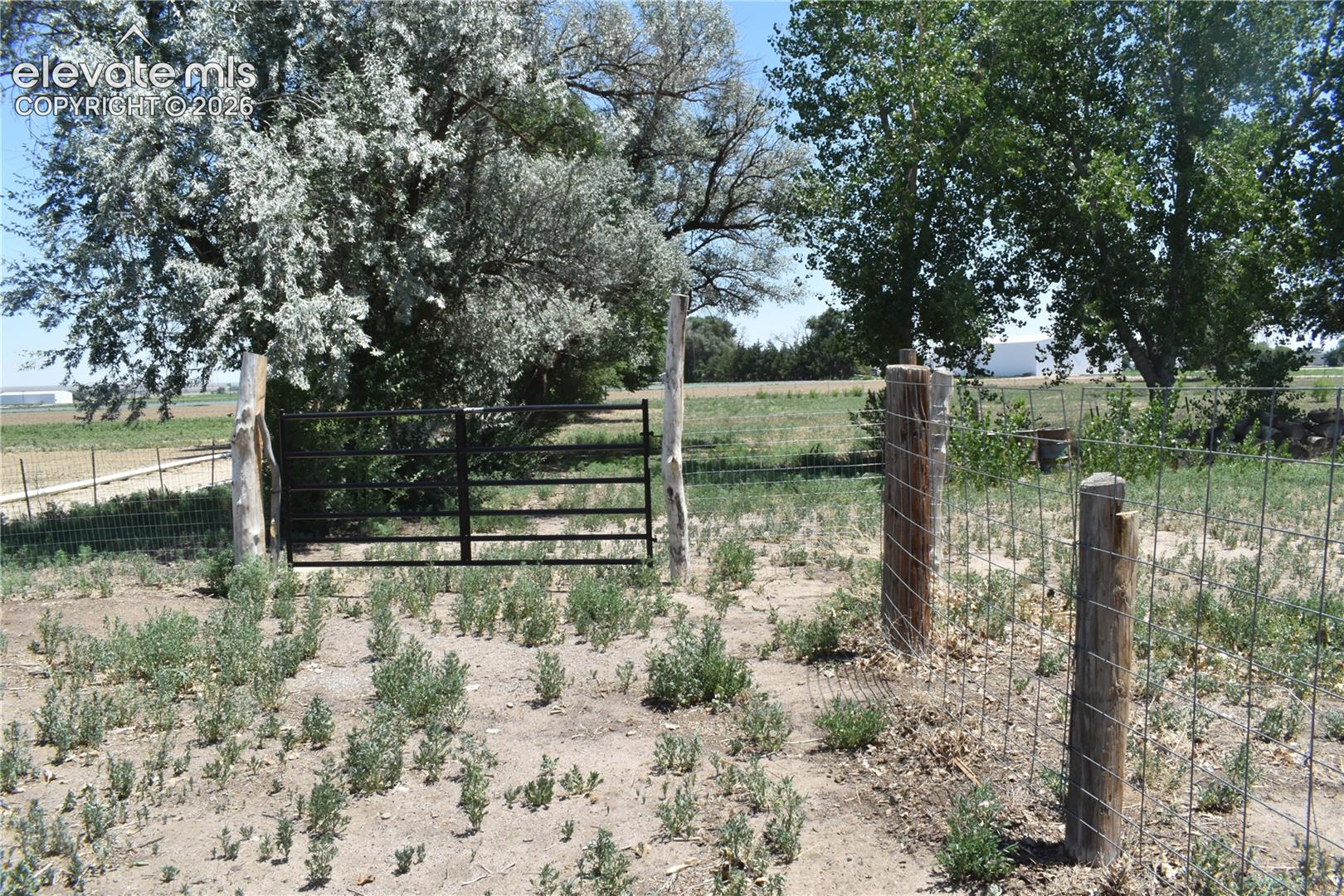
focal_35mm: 27
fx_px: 1008
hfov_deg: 67.4
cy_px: 448
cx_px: 672
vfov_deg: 47.9
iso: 560
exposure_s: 1/200
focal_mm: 18
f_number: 22
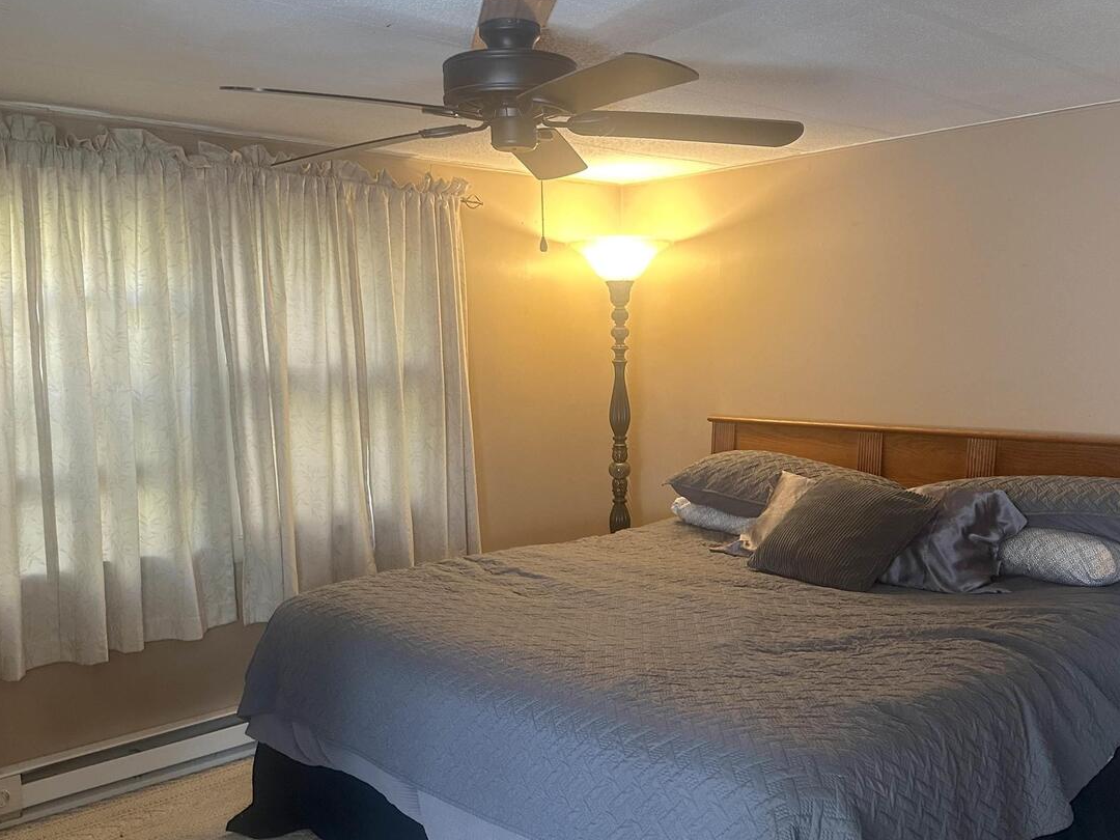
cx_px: 608
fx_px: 1035
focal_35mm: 32
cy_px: 454
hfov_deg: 56.7
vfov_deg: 44.1
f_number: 1.78
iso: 320
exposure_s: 1/60
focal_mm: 6.86
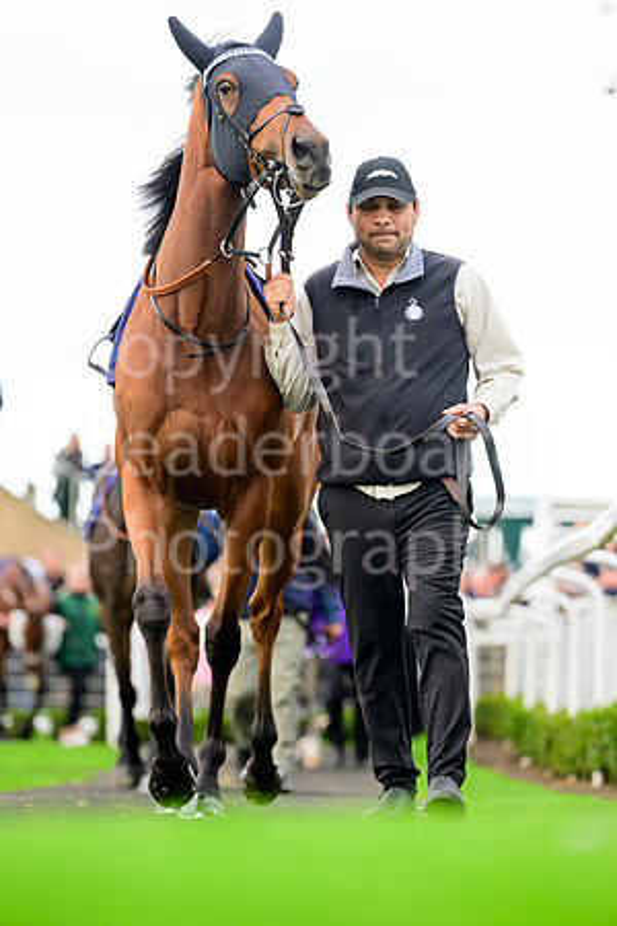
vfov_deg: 10.3
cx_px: 308
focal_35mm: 200
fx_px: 5141
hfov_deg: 6.9
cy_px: 463
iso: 2000
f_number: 4
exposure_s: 1/1000
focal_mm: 200
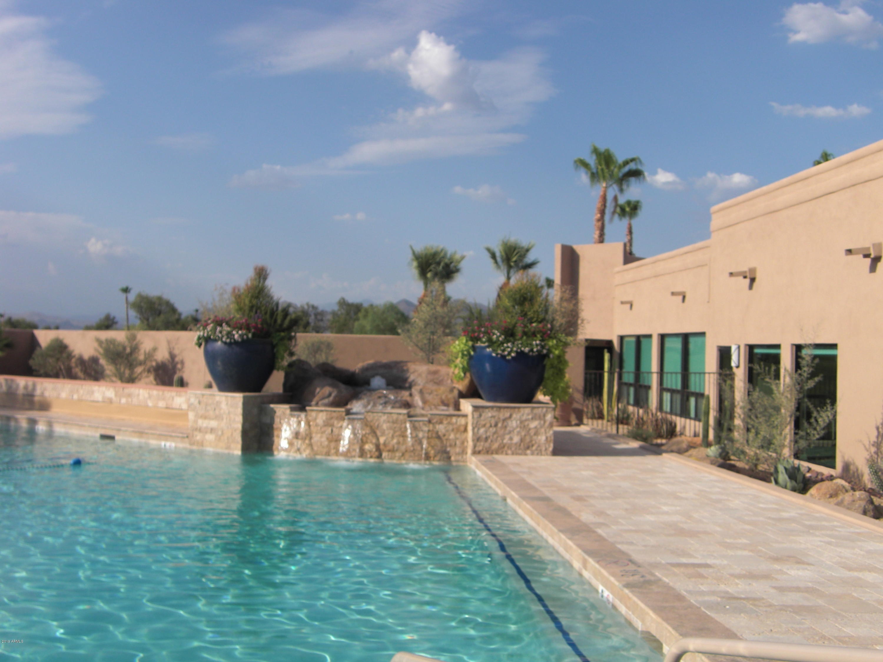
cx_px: 442
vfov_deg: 36.8
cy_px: 331
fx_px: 995
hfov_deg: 47.9
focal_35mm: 39
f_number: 8
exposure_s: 1/160
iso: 50
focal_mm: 6.9
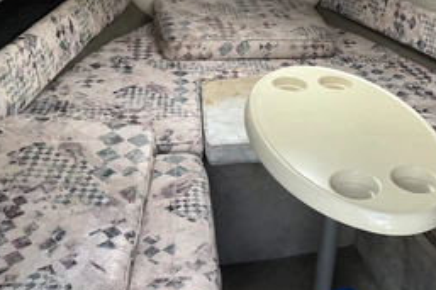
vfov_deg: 28.4
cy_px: 92
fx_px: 569
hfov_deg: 40.7
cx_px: 331
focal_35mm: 47
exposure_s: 1/122
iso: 25
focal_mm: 3
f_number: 1.8
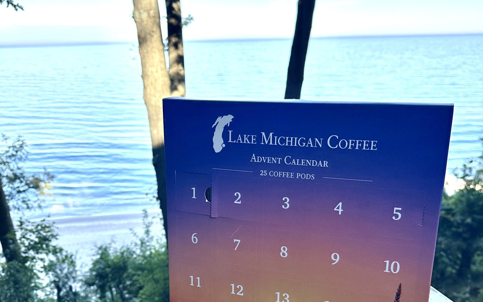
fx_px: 448
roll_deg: -0.1
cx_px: 242
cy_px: 208
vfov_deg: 36.8
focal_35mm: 34
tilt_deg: -20.1
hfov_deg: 56.7
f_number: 1.78
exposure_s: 1/1721
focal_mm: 6.86
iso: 80
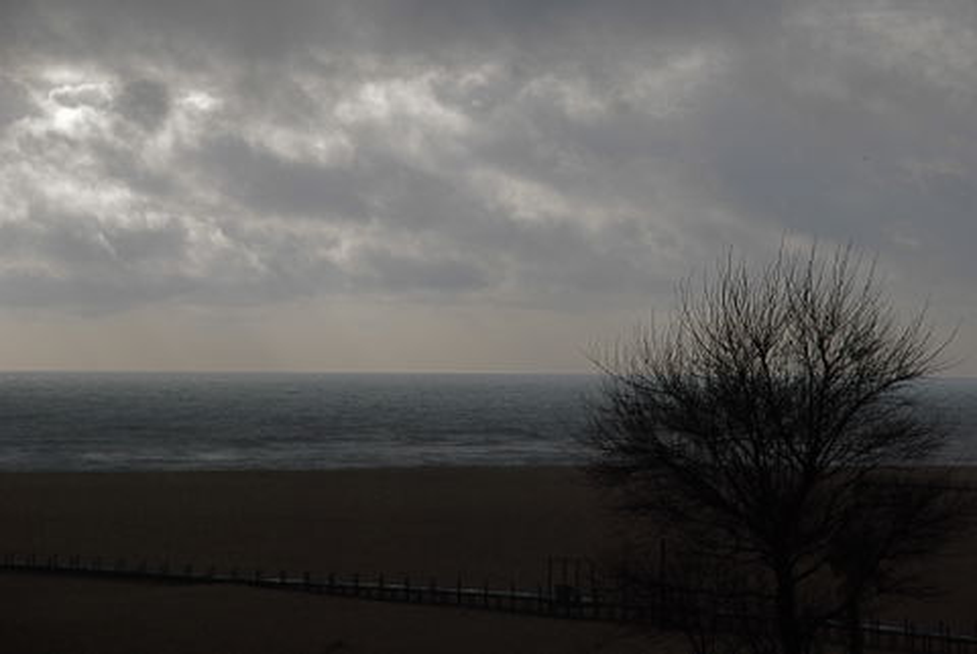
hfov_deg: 13.7
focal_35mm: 150
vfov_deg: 9.2
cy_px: 327
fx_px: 4074
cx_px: 488
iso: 400
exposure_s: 1/1250
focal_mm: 100
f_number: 9
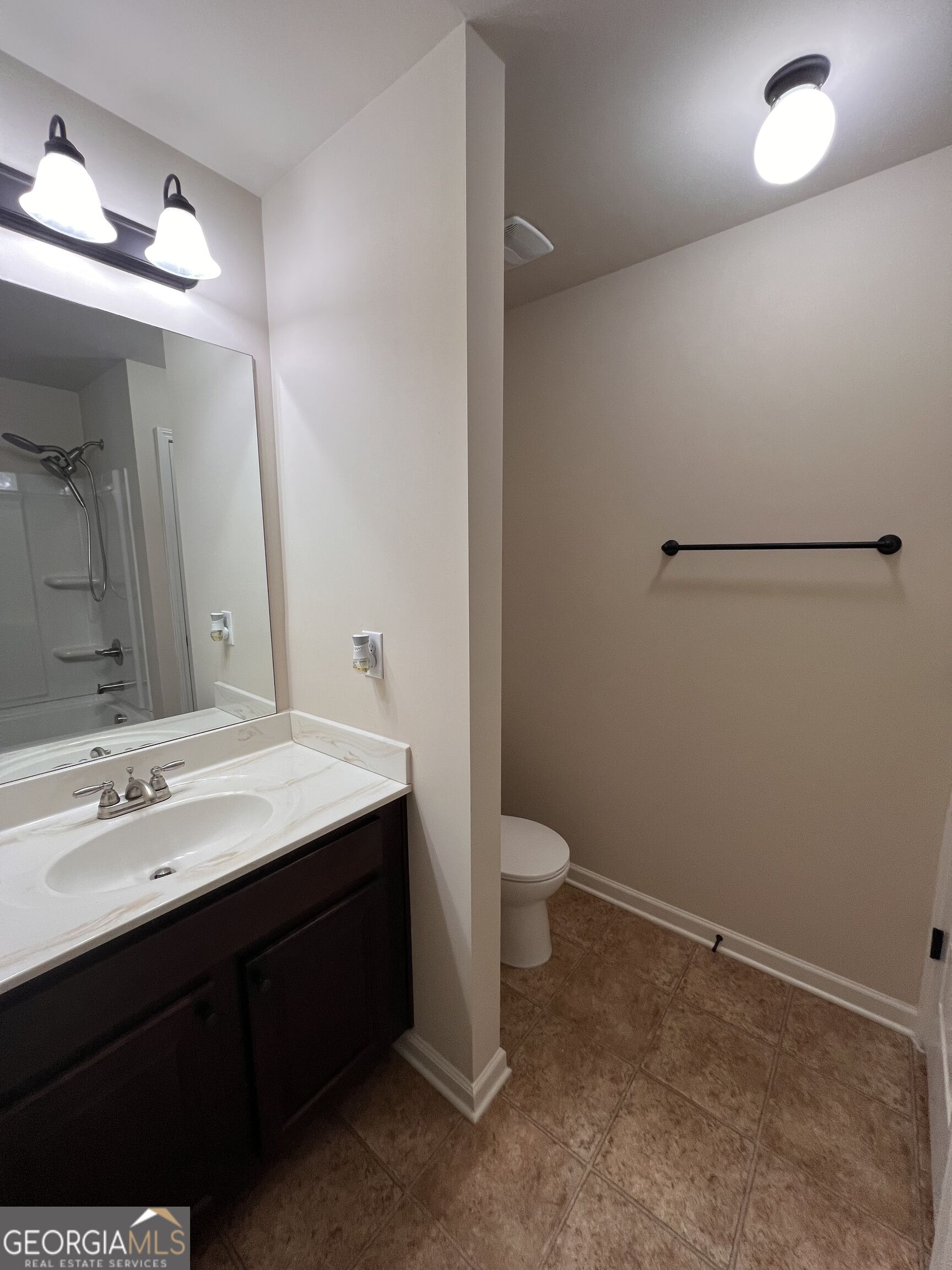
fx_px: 477
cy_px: 635
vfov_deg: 106.2
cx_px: 476
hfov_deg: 89.9
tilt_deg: -6.5
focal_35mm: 13
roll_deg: -0.1
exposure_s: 1/120
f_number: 1.8
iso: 160
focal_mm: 1.57
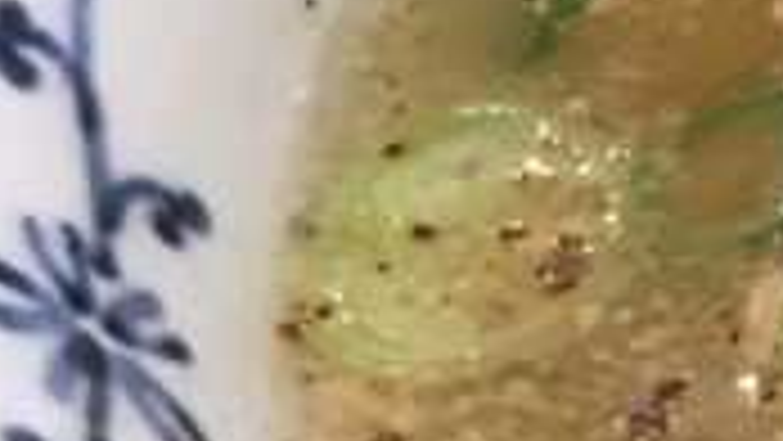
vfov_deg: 5.6
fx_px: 4528
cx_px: 2682
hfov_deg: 7.9
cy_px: 45
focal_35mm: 218
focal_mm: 4.15
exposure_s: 1/10
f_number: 2.2
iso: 100
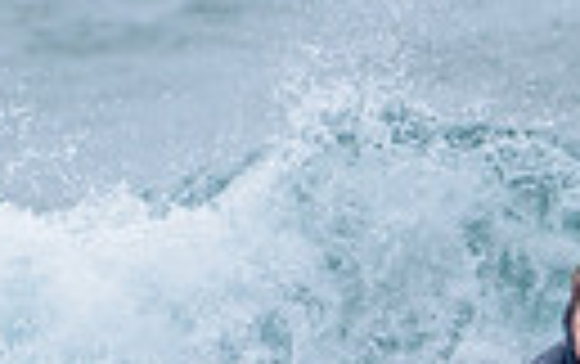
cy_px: 572
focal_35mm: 2804
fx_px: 44380
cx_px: 668
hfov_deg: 0.7
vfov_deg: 0.5
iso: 180
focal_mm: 500
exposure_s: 1/2000
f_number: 5.6
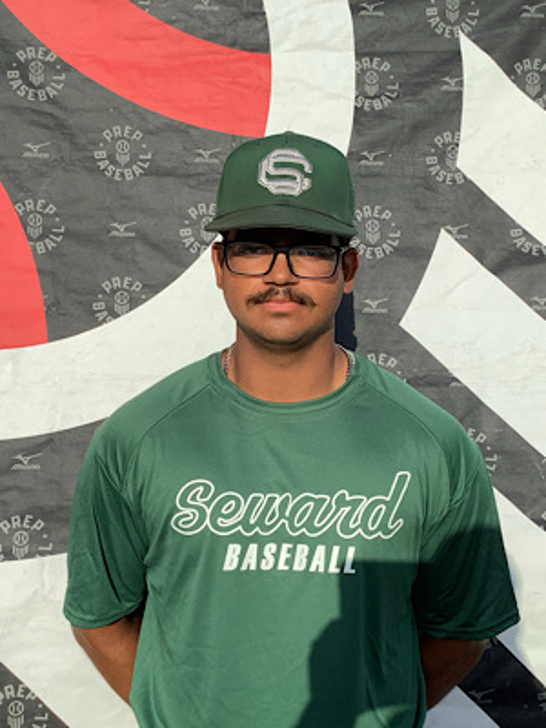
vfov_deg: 58.4
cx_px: 273
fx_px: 652
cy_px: 364
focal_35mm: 31
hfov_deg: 45.4
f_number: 2.4
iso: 25
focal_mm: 3.3
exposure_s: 1/1631
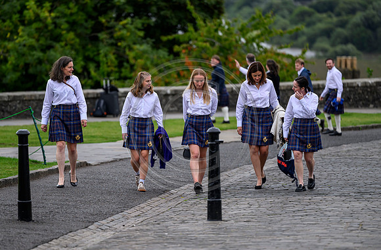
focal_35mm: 238
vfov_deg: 5.7
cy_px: 119
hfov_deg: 8.7
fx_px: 2508
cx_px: 184
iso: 500
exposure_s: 1/800
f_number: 2.8
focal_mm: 200
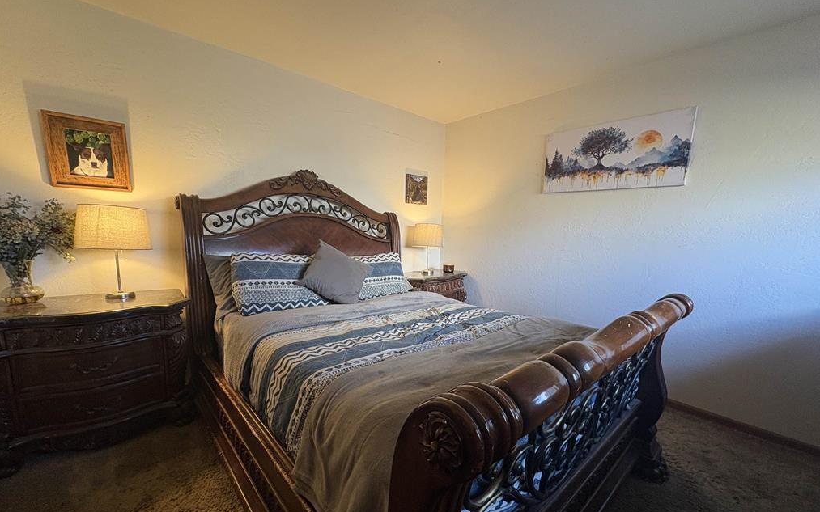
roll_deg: -1.5
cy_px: 282
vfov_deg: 74.6
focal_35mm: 15
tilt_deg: -8.8
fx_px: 335
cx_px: 412
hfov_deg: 101.5
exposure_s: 1/60
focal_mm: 2.22
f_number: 2.2
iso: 200
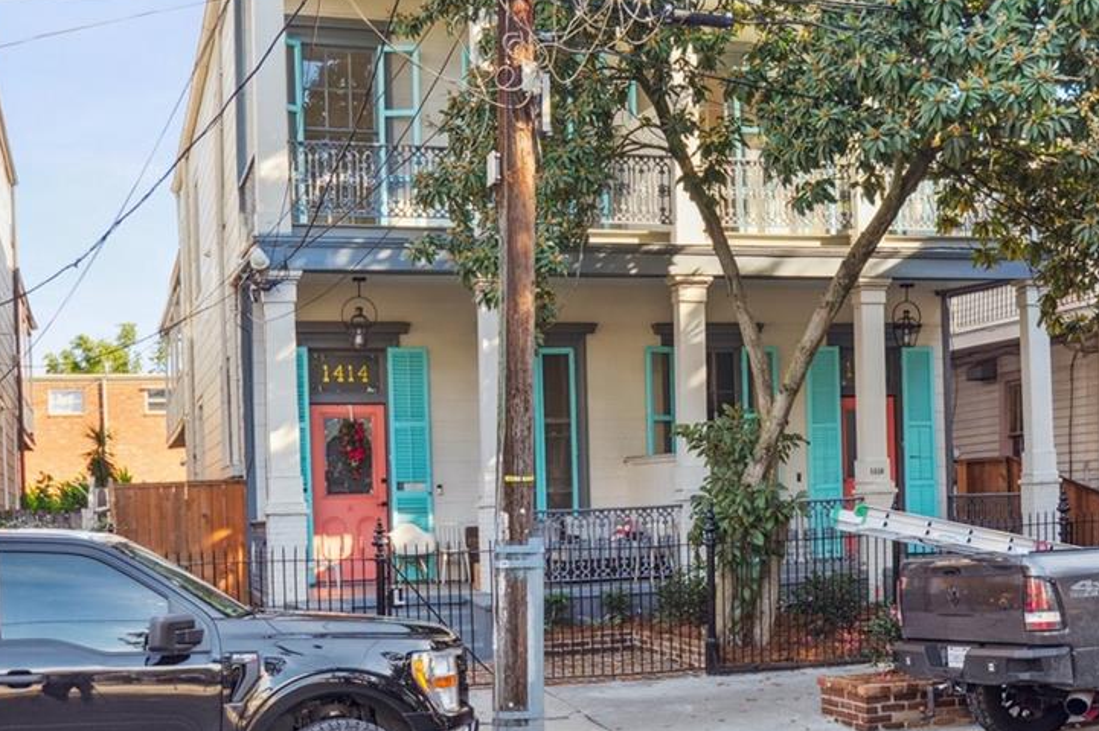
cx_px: 593
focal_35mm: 45
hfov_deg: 43.8
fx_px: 1364
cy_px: 255
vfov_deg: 29.8
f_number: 7.1
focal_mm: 21
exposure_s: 1/160
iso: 800
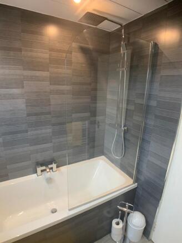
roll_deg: +0.2
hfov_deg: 48.2
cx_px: 91
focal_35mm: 29
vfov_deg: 61.6
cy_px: 122
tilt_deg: -16.6
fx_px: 203
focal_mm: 3
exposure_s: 1/50
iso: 125
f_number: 1.8
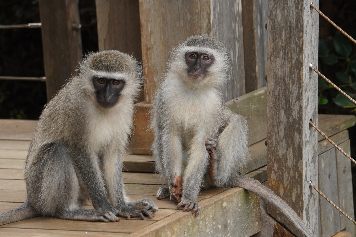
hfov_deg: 8.8
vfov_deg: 5.9
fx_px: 2314
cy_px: 118
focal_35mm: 234
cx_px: 178
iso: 1000
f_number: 8
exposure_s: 1/400
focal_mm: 156
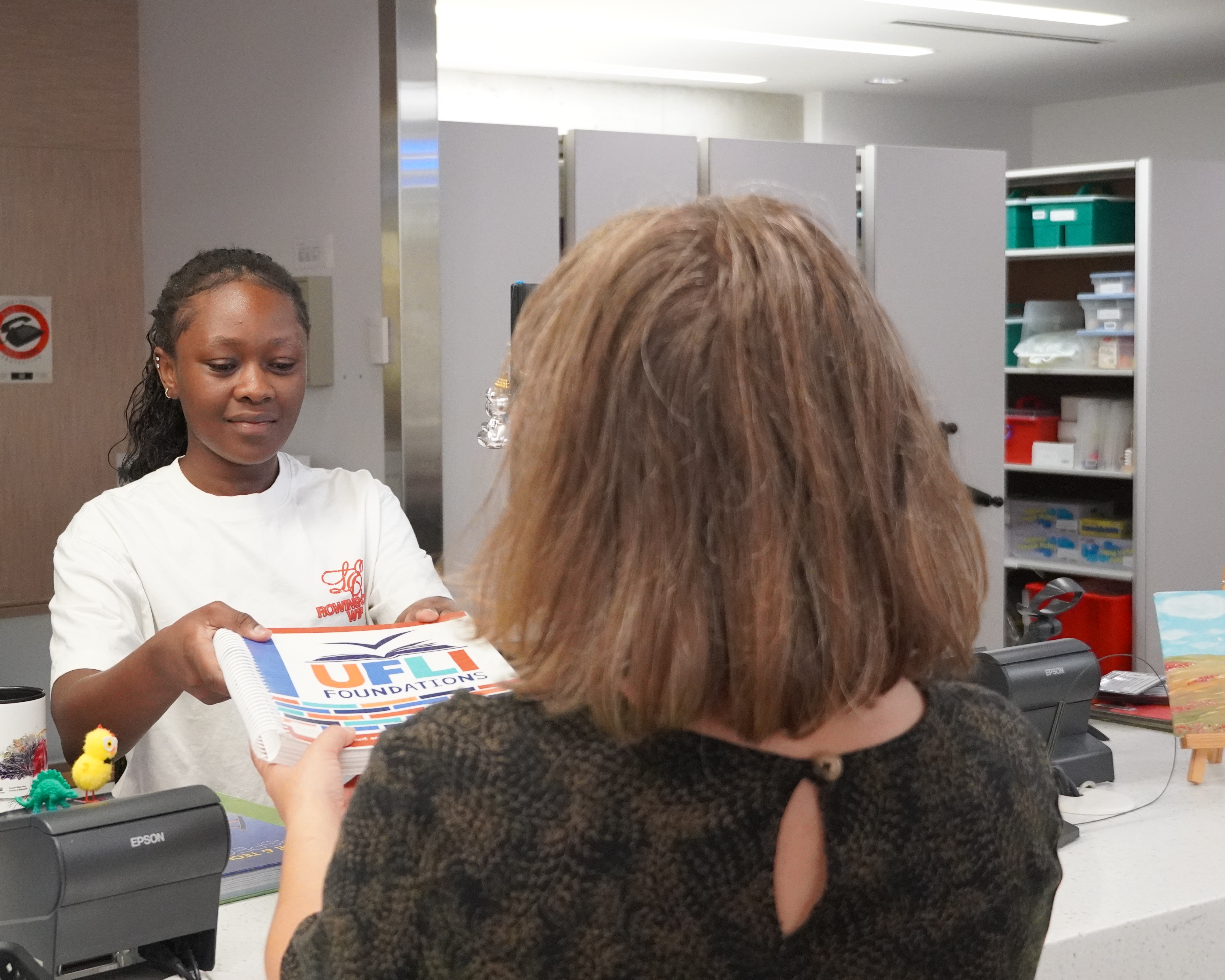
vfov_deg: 26.4
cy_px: 443
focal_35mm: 58
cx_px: 418
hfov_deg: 32.4
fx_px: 2090
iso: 4000
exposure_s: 1/160
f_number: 4.5
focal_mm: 29
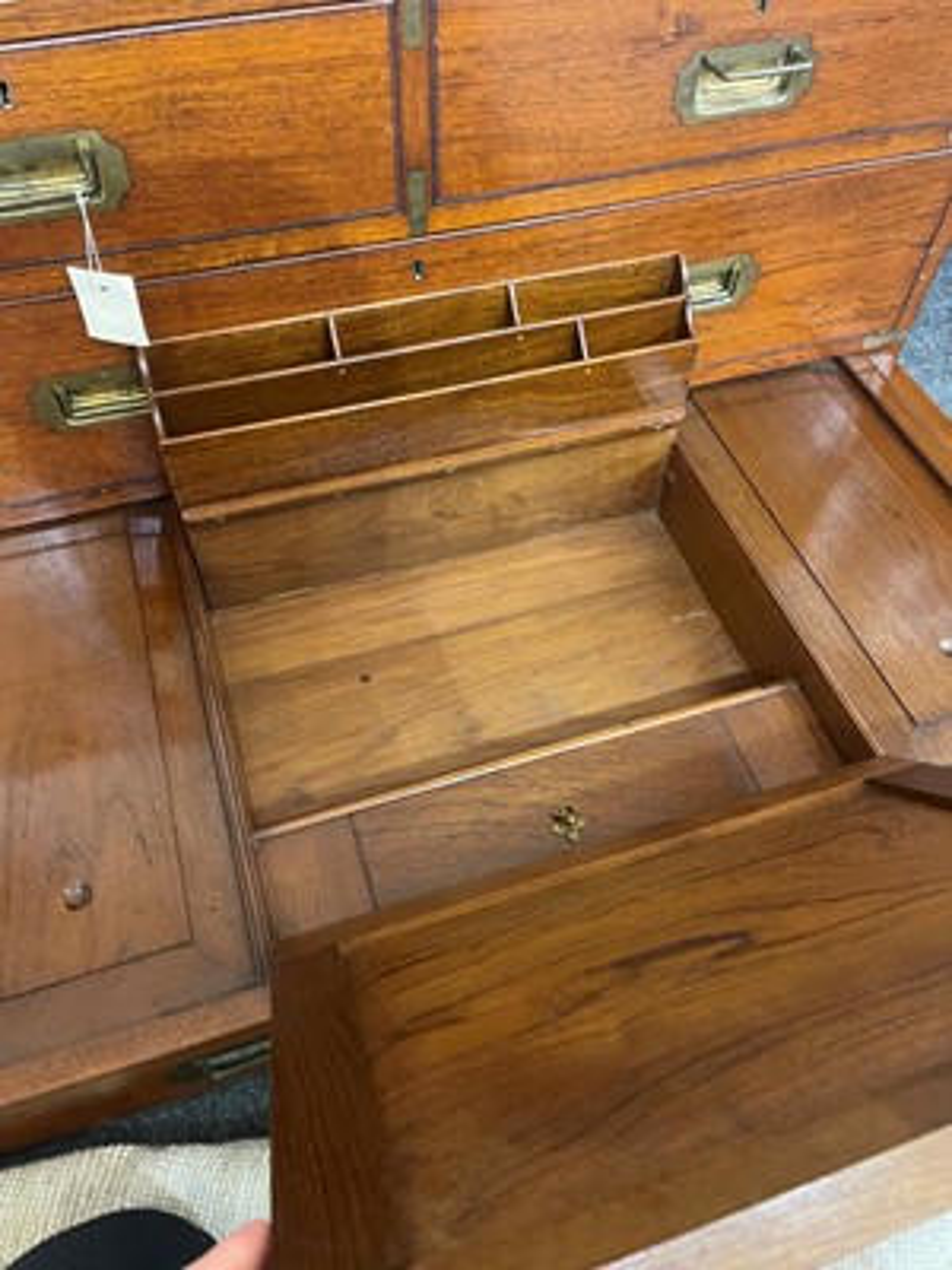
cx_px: 476
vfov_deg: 69.4
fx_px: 917
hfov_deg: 54.9
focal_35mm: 25
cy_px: 635
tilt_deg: -52.9
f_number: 1.6
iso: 500
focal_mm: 5.1
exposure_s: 1/25
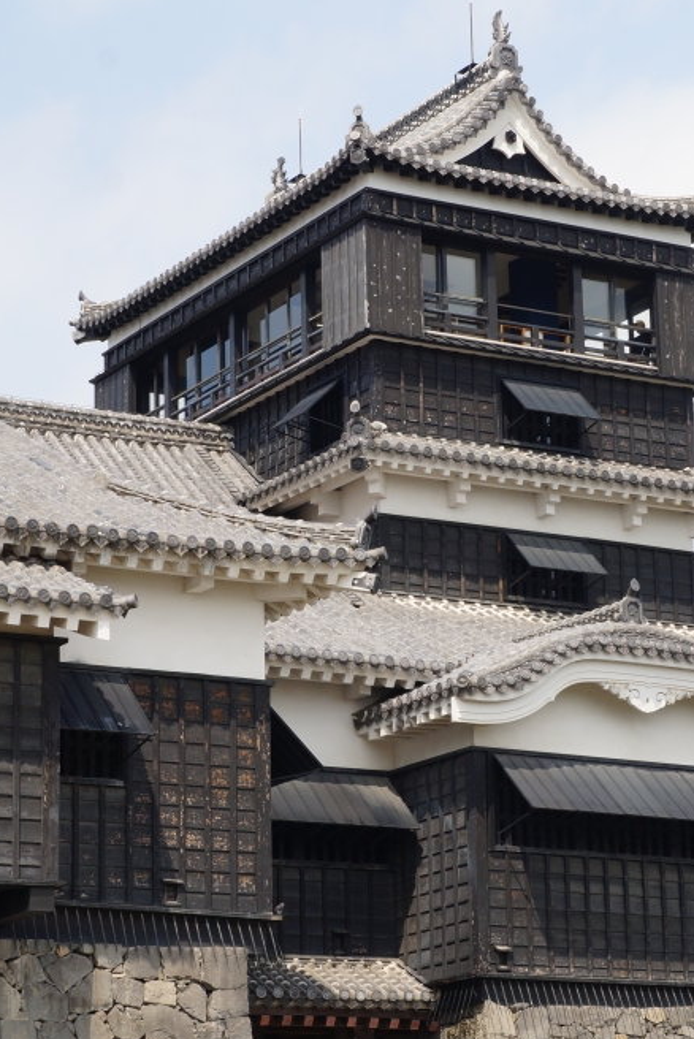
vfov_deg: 19.4
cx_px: 532
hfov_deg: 13.0
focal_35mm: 105
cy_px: 521
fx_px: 3033
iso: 200
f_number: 13
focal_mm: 46
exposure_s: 1/200
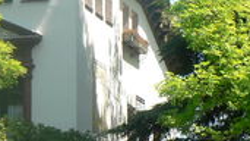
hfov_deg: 10.2
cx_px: -9
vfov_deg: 5.8
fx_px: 1385
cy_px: 70
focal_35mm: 209
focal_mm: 11.4
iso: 64
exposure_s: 1/250
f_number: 4
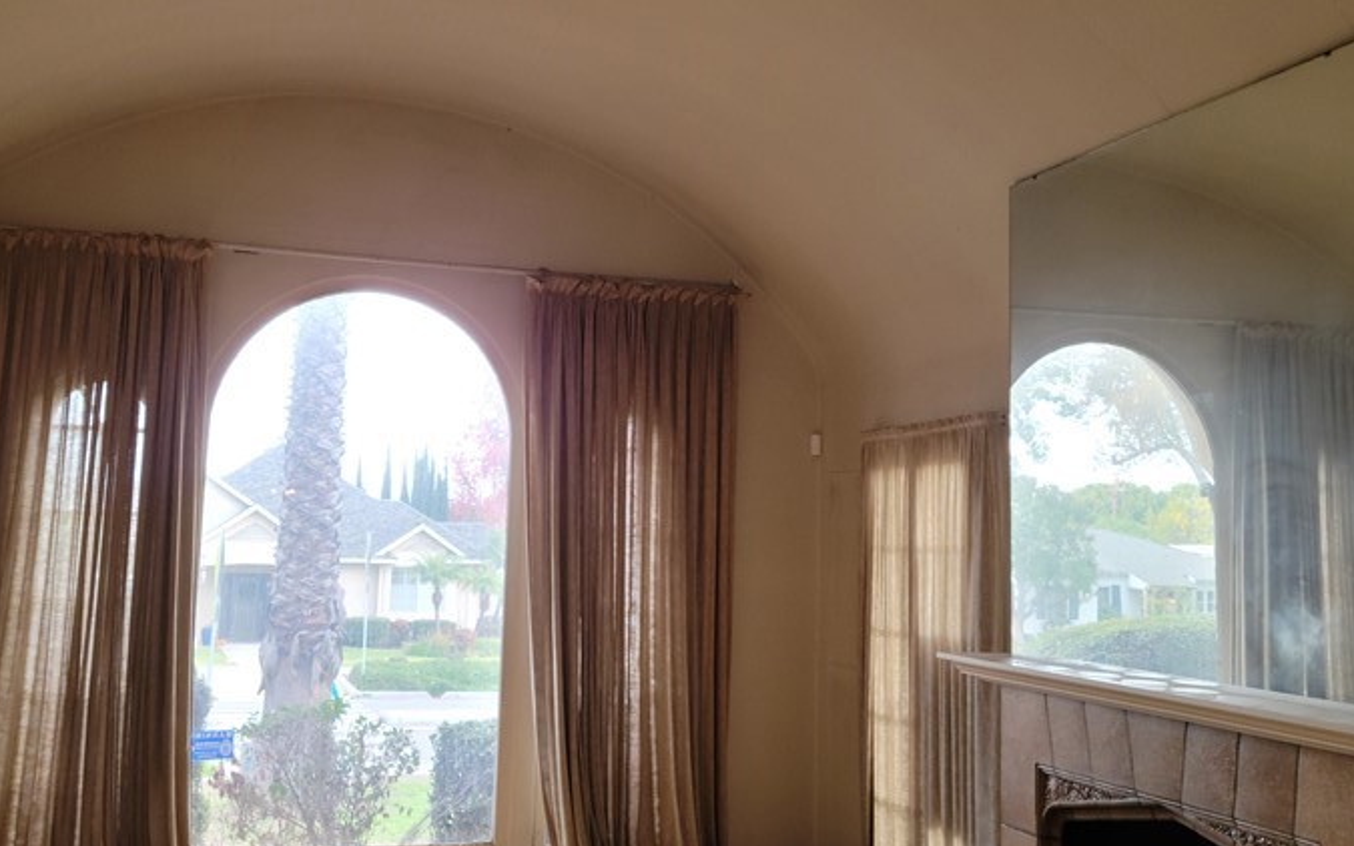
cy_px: 305
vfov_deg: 28.5
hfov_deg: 44.4
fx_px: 1661
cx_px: 700
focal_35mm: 45
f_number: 2
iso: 160
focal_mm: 5.9
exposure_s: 1/40
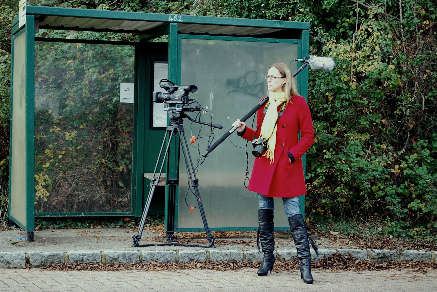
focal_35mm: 82
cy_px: 146
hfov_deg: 24.6
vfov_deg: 16.6
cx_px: 218
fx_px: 1003
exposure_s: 1/30
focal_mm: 55
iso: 200
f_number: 5.6
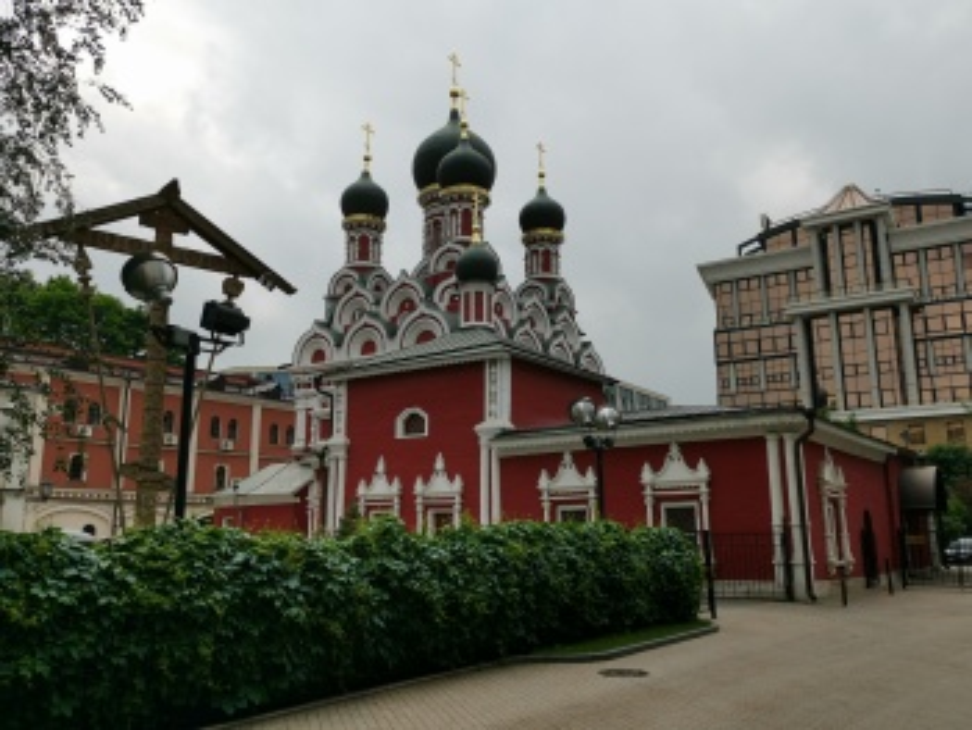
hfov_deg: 59.9
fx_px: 843
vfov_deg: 46.8
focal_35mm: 30
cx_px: 486
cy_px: 365
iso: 50
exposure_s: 1/2494
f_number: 1.8
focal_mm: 5.58
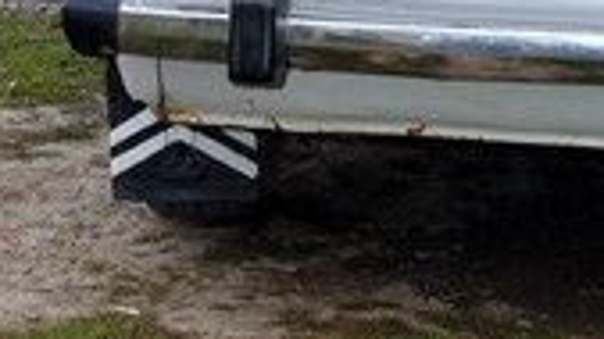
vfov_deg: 5.1
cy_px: -161
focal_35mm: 234
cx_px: 647
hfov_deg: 9.1
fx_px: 3747
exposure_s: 1/125
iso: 200
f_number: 9
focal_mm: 38
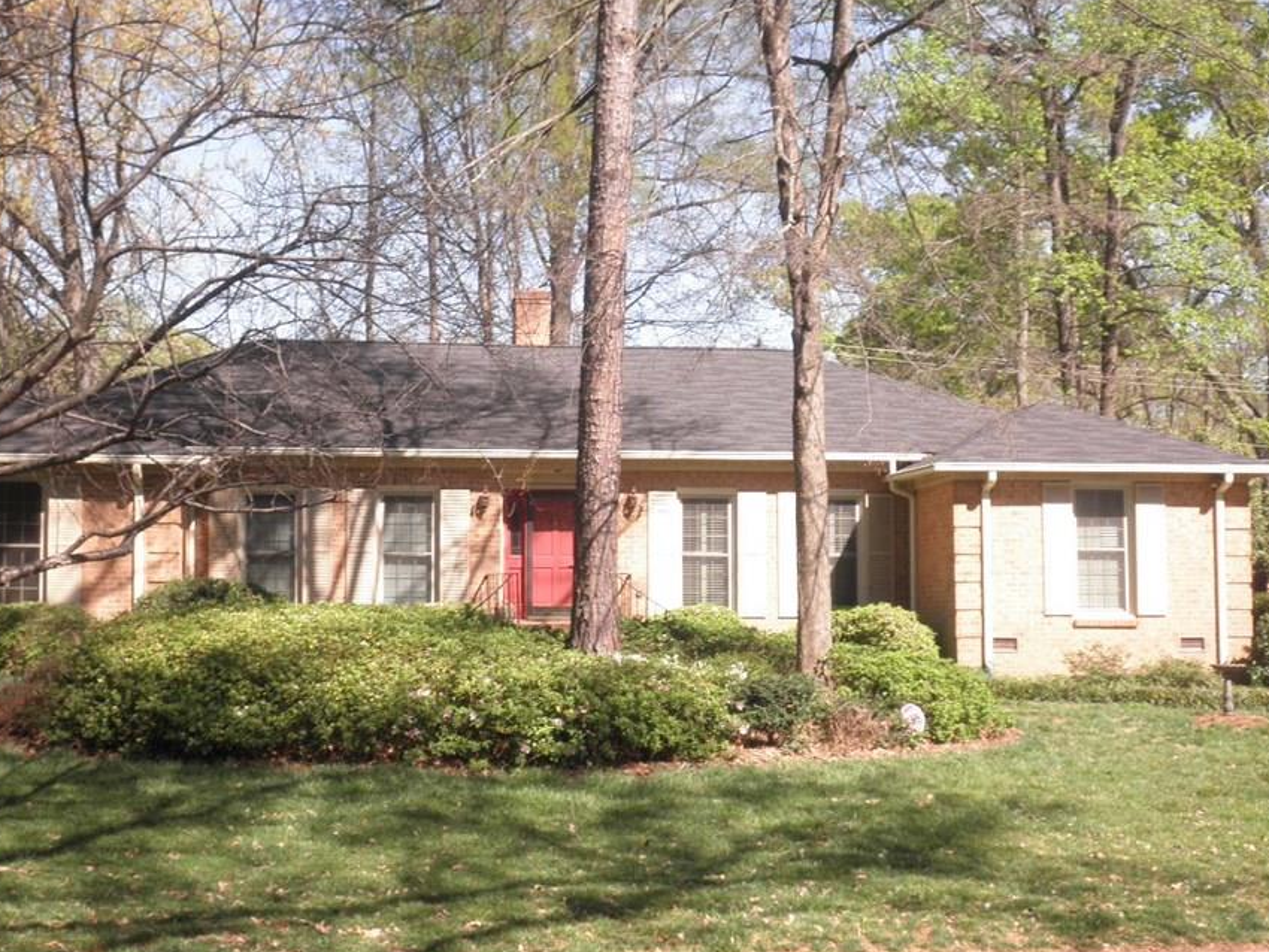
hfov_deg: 36.1
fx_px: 1943
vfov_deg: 27.5
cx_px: 575
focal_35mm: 53
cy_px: 466
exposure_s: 1/250
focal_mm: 7.9
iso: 64
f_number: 3.4
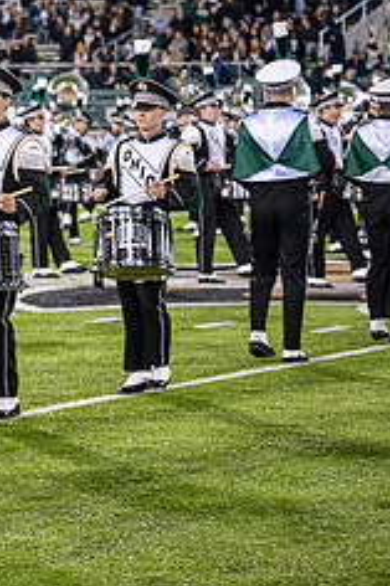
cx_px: -236
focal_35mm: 172
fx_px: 2799
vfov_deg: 11.9
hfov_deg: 7.8
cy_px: 178
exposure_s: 1/500
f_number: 3.2
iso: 1250
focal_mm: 70
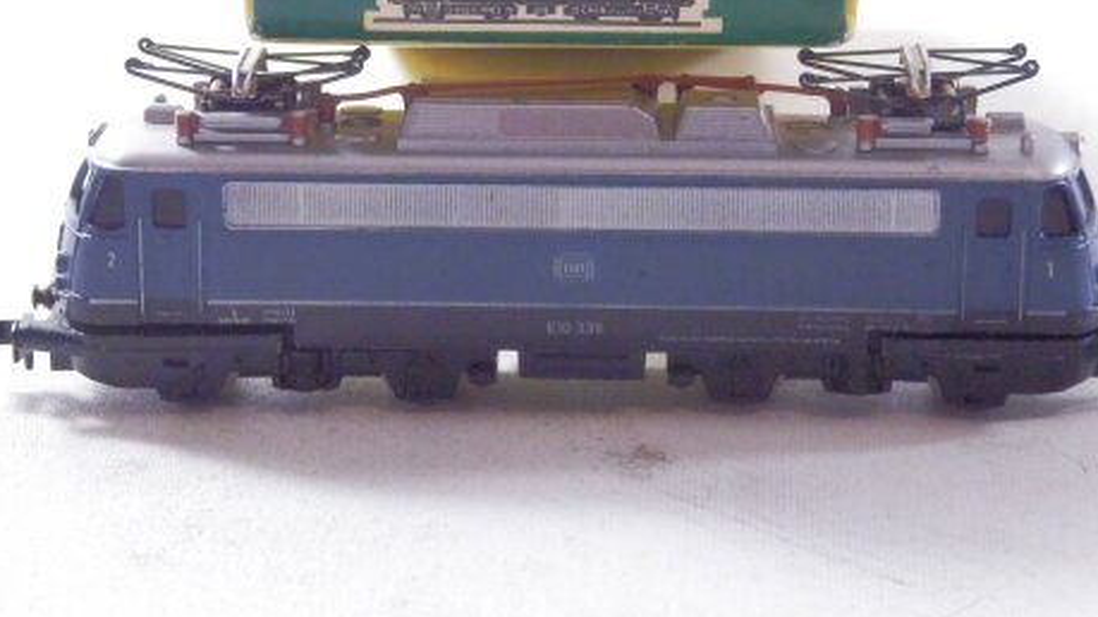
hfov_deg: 22.7
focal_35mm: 94
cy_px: 132
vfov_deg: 12.8
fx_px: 2736
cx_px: 555
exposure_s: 1/160
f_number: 4.4
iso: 1600
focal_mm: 11.9
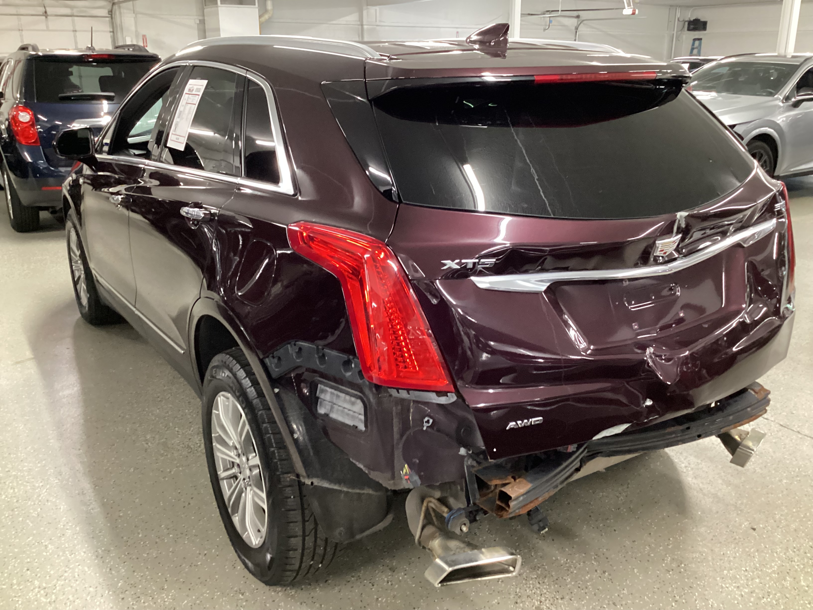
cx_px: 406
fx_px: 728
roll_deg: -0.4
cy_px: 305
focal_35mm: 31
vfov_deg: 45.4
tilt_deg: -19.3
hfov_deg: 58.4
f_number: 2.4
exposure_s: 1/30
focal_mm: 3.3
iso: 500
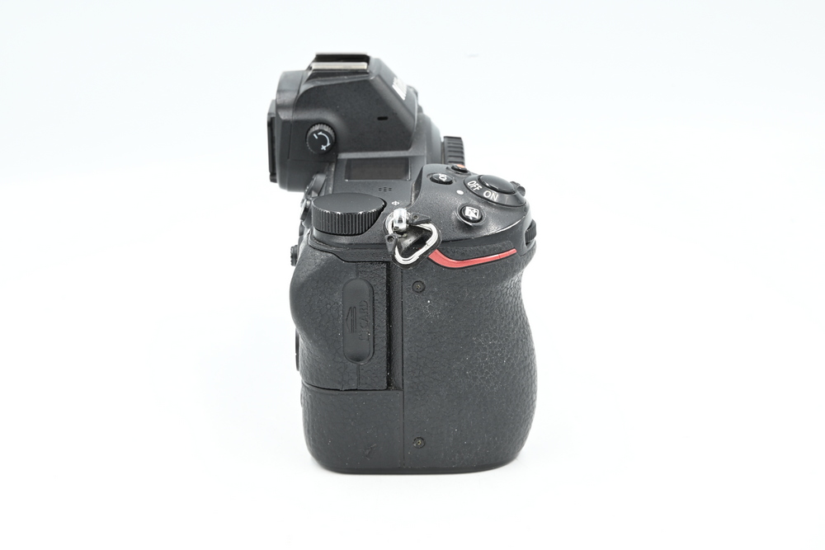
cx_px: 412
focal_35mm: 75
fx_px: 1719
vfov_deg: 18.2
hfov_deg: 27.0
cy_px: 275
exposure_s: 1/13
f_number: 14
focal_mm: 75
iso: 200
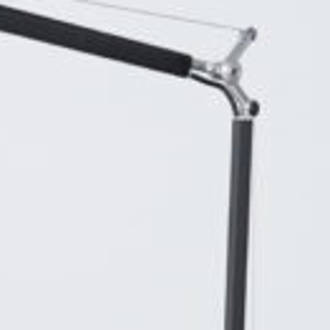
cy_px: 227
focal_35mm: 164
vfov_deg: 10.6
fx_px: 1769
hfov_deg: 10.5
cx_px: -23
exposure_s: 1/100
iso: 4000
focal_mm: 42
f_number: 6.3
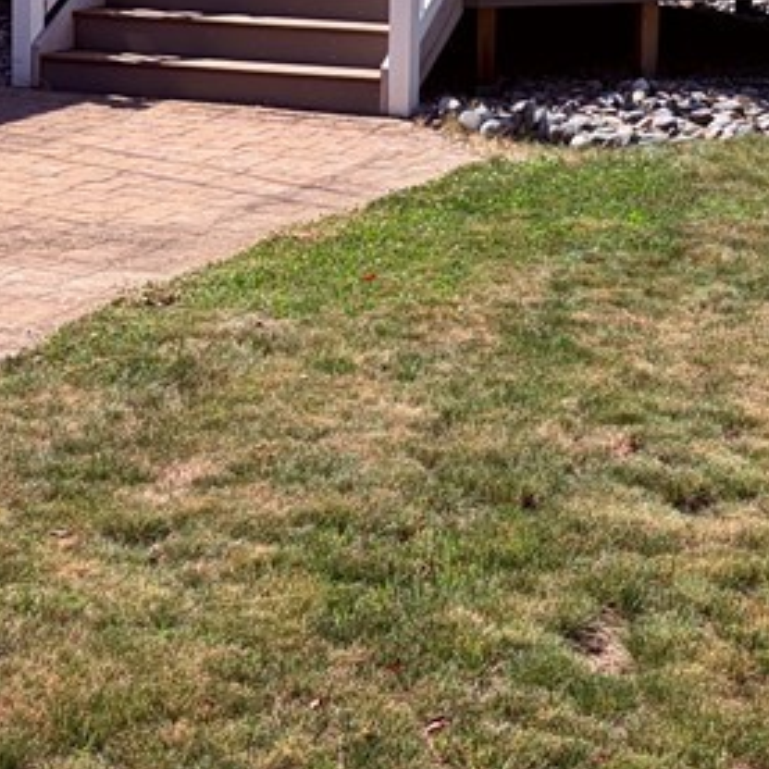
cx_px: 691
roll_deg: -1.2
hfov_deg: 20.0
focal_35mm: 85
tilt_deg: -3.3
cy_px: -81
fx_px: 2136
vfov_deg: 19.5
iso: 50
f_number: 1.6
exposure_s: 1/3279
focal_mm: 5.96
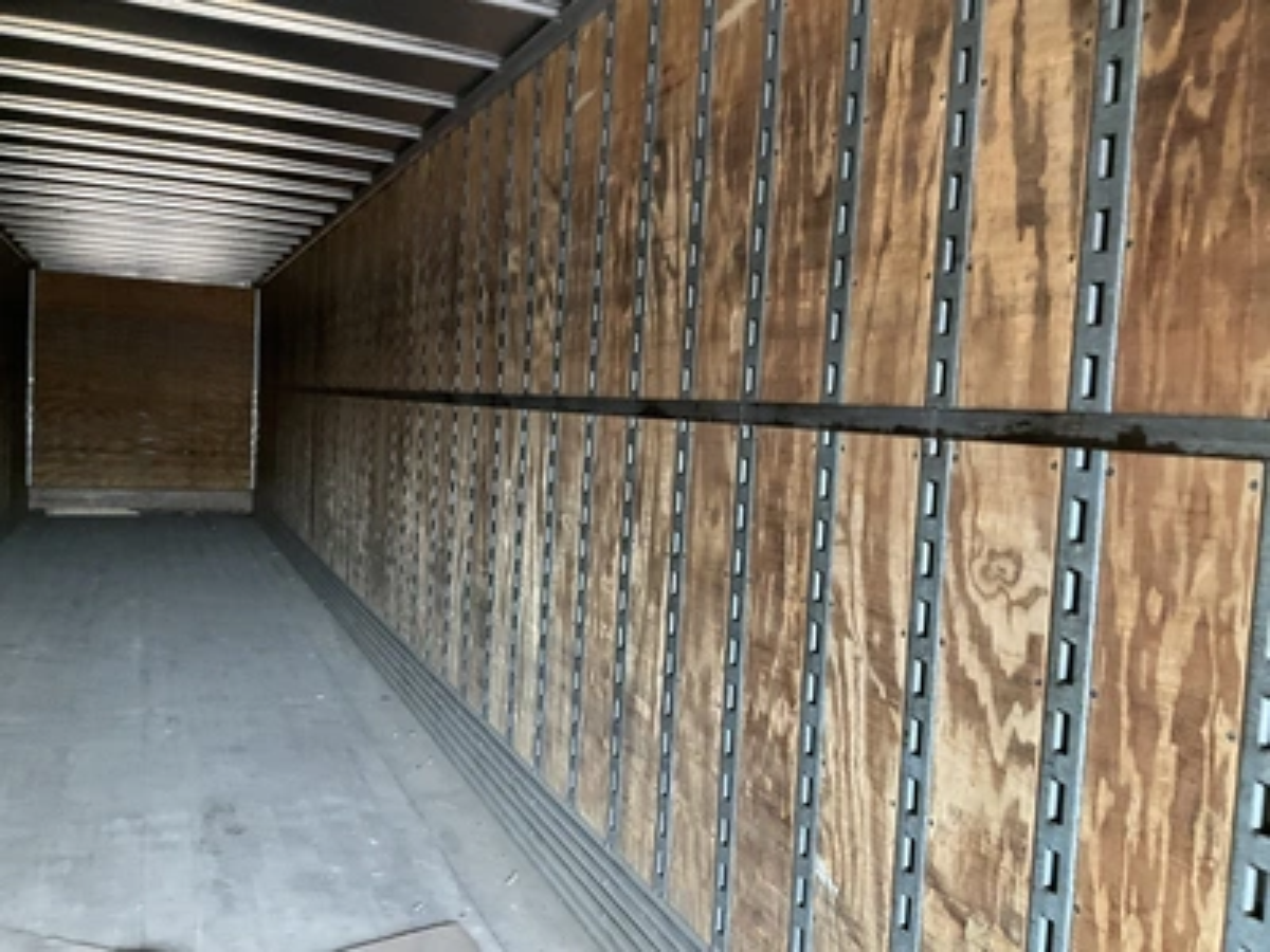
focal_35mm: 29
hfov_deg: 61.7
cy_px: 476
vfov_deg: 48.2
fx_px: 1064
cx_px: 635
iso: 250
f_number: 1.8
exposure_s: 1/60
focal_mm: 3
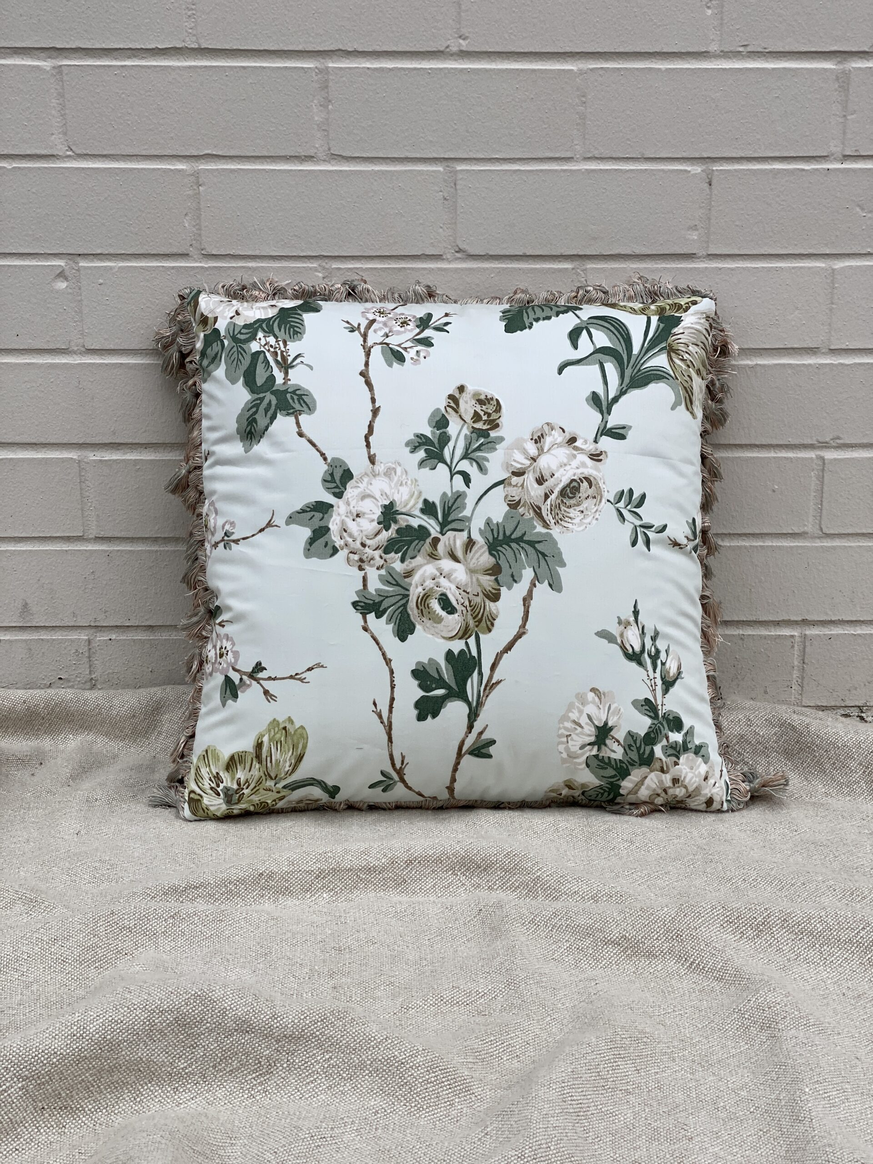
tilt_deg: -14.7
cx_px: 436
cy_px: 582
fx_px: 1749
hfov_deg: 28.0
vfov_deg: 36.8
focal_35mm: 52
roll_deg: +0.2
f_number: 2
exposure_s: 1/329
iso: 20
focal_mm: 6
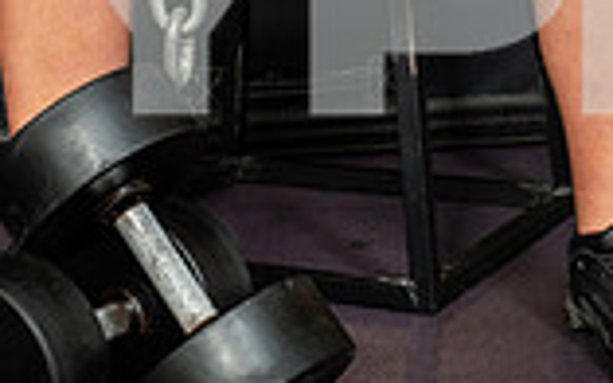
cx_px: 273
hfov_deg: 15.6
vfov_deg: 9.4
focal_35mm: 134
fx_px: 2238
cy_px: -277
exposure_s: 1/250
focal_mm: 46
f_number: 7.1
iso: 800
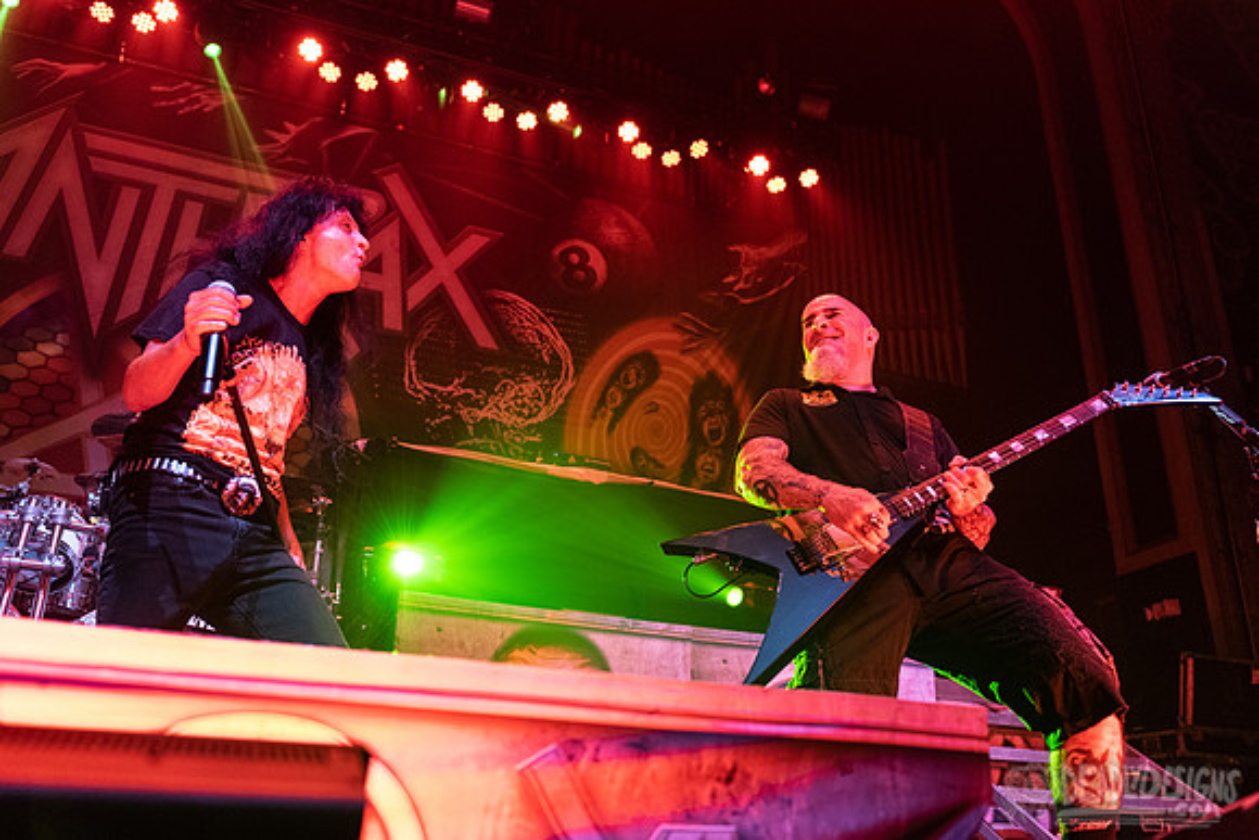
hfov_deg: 59.8
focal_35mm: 31
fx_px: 1096
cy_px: 386
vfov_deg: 41.9
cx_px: 613
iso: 2500
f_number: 3.2
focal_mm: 29
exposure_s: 1/640
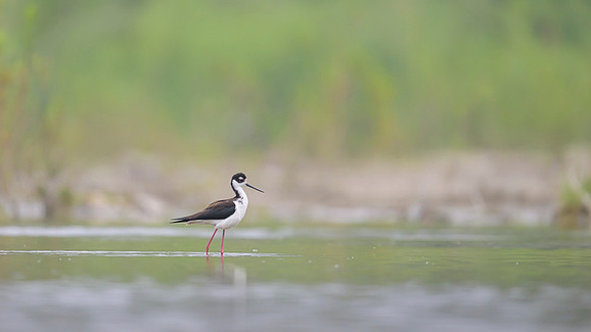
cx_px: 243
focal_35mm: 692
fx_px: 10843
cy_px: 156
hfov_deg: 3.1
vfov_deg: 1.8
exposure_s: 1/2000
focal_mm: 560
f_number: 4
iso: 800
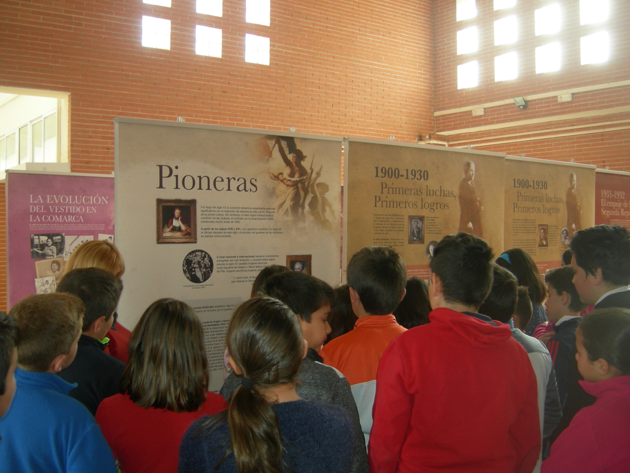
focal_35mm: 38
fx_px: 692
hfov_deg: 49.0
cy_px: 246
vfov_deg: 37.7
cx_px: 307
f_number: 2.7
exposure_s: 1/30
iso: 64
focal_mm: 7.5
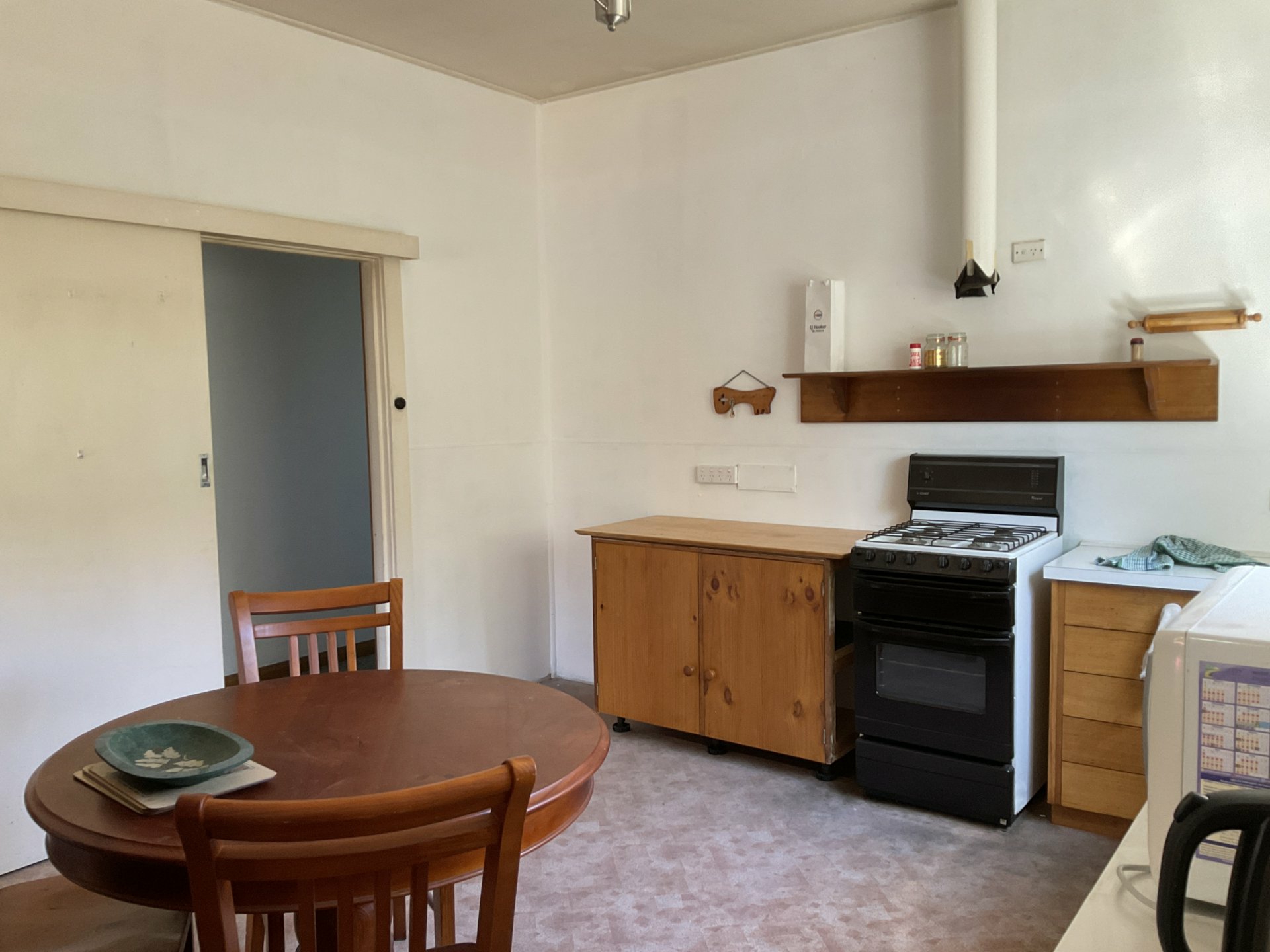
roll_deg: +1.1
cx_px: 635
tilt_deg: -4.0
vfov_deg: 48.2
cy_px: 476
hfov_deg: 61.7
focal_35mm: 29
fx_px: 1064
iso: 64
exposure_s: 1/50
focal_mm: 3
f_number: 1.8
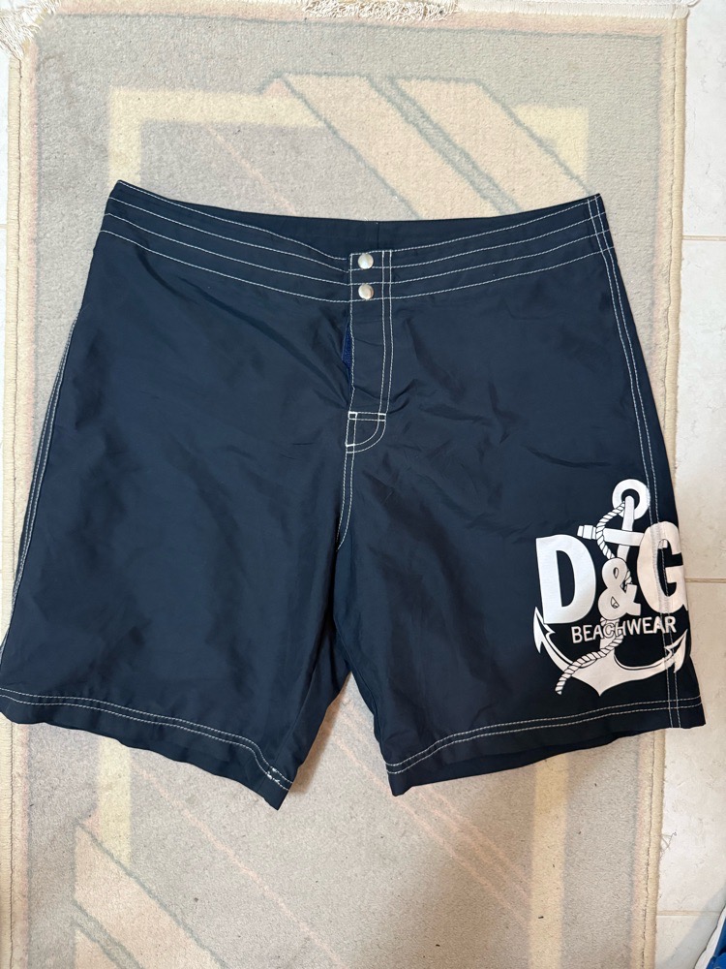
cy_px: 484
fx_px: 671
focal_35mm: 24
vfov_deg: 71.6
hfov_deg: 56.8
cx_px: 363
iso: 800
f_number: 1.78
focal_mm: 6.76
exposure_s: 1/33
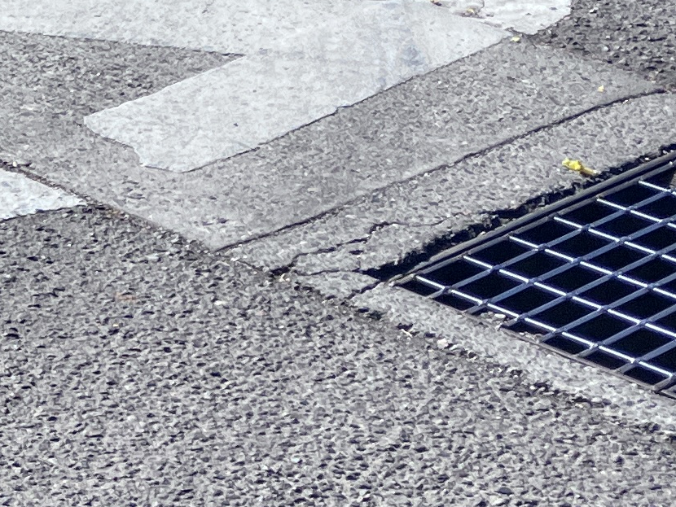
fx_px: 2657
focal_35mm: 136
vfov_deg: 10.8
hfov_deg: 12.9
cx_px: -604
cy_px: 12
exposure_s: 1/2114
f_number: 1.8
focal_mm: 3.99
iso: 32
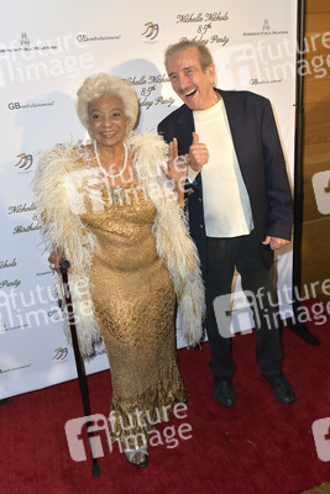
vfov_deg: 67.4
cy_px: 247
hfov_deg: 48.0
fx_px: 371
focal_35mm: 27
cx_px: 165
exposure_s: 1/320
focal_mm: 27
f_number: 6.3
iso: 400
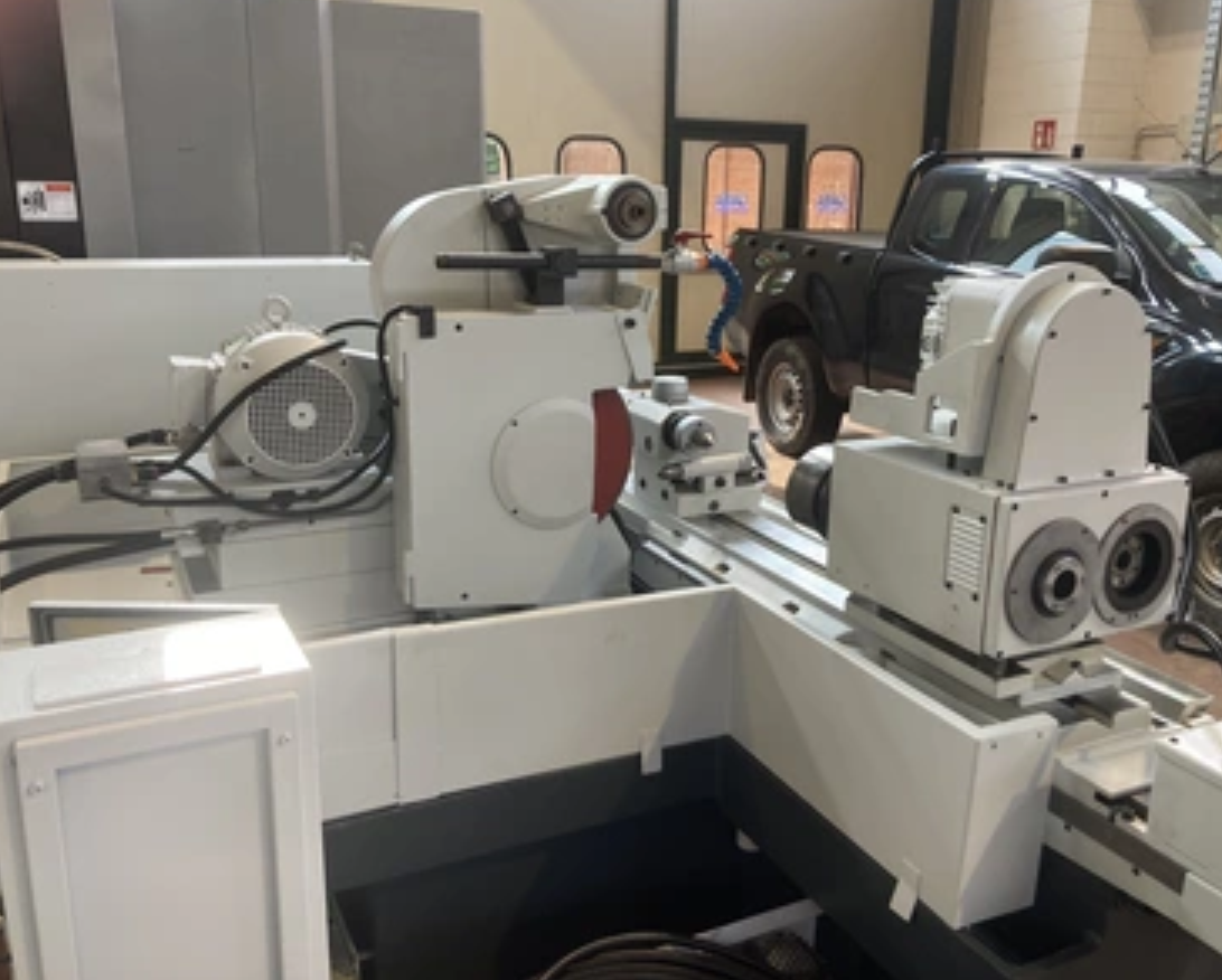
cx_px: 634
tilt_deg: -14.8
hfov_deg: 58.7
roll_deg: -0.7
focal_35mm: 30
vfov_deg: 48.6
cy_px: 480
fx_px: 1086
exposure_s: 1/50
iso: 50
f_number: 1.8
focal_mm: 3.99
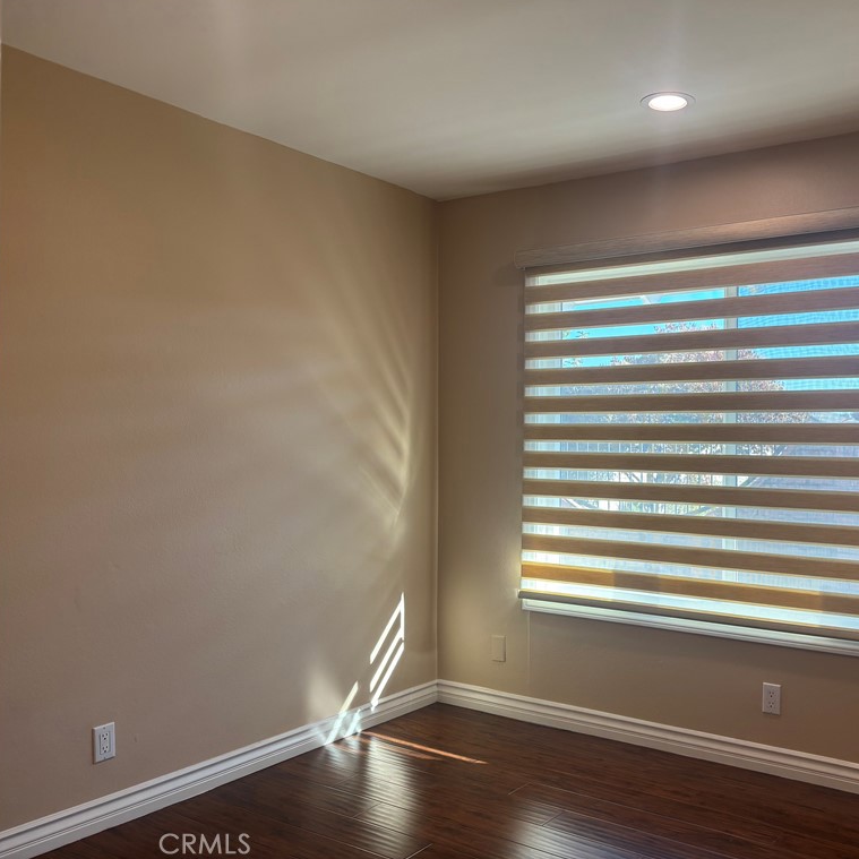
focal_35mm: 31
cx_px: 570
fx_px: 870
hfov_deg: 51.6
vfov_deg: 52.5
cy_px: 426
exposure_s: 1/120
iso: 50
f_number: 1.6
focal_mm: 5.96
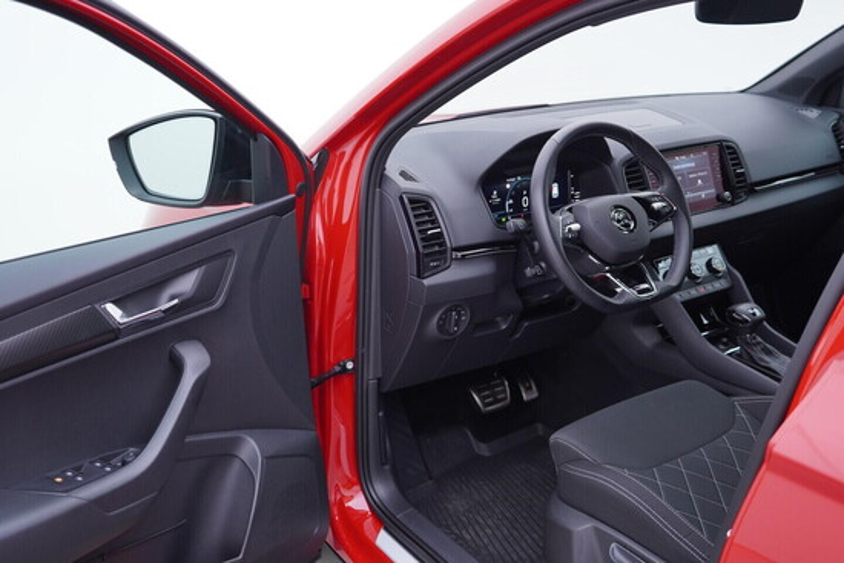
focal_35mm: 36
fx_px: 844
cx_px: 422
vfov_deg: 36.9
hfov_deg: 53.1
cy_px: 282
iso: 125
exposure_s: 1/40
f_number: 2.8
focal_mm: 24
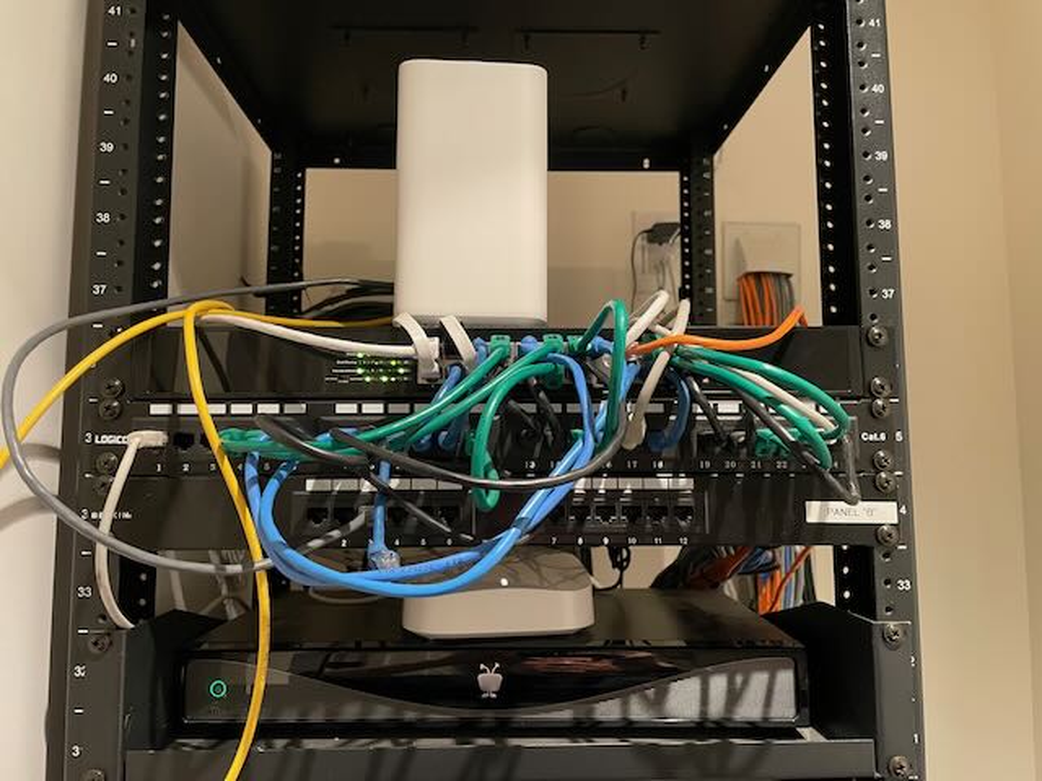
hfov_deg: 67.3
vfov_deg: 53.1
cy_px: 390
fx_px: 783
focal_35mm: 26
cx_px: 521
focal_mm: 4.2
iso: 640
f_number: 1.6
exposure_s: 1/40
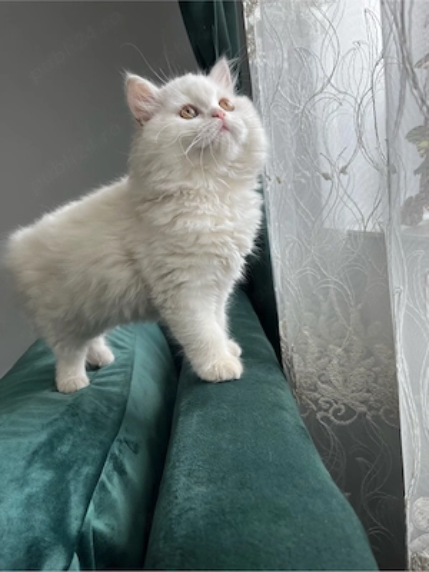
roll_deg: +8.6
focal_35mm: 26
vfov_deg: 67.3
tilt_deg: -8.2
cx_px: 214
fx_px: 430
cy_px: 286
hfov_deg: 53.1
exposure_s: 1/121
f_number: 1.6
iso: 64
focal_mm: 5.1
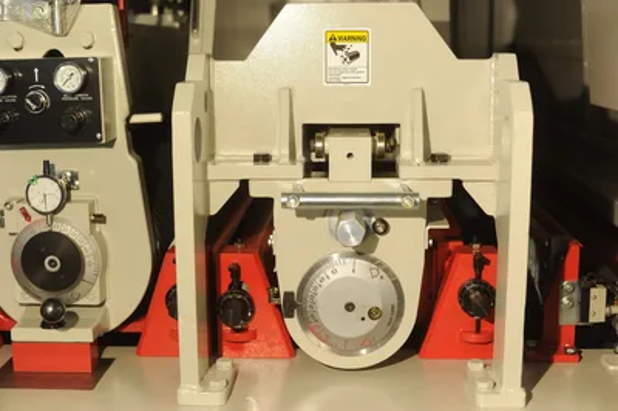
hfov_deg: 39.6
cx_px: 309
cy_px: 206
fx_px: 858
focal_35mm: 50
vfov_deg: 26.9
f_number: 3.5
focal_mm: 50
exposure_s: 1/250
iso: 1000
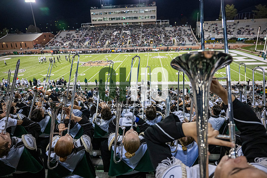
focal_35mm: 24
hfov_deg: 73.7
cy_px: 89
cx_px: 134
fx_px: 178
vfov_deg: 53.2
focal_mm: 24
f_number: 3.2
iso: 2000
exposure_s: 1/500
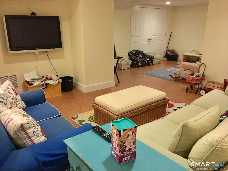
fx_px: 191
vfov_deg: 48.2
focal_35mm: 29
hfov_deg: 61.7
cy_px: 86
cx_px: 114
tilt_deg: -15.1
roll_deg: +0.8
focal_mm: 4.15
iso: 500
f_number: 2.2
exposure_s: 1/15
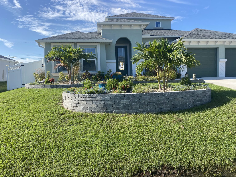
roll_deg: +1.5
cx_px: 118
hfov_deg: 67.3
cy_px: 88
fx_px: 177
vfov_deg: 53.1
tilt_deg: -2.8
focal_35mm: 26
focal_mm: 4.25
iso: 32
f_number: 1.8
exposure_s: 1/1565
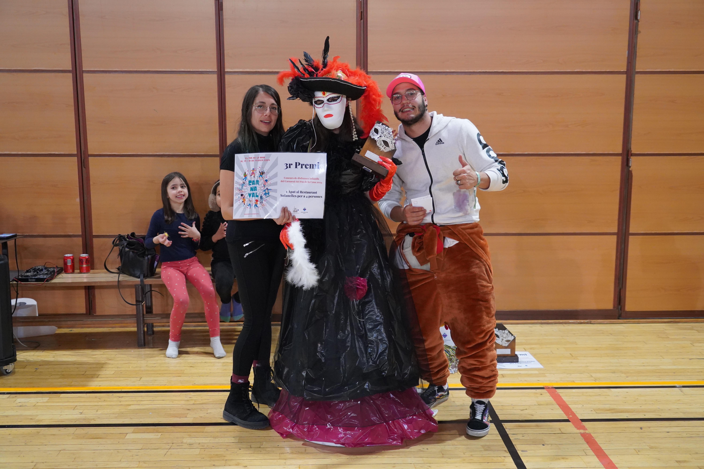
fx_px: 782
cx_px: 352
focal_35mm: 40
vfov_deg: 33.4
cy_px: 234
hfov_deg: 48.5
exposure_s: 1/160
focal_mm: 40
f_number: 4.5
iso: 6400
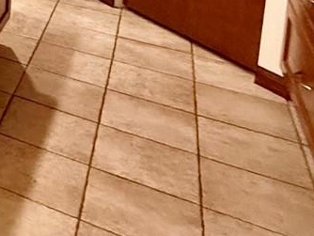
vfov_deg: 18.0
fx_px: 608
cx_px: -267
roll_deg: -0.8
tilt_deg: -6.2
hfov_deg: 20.0
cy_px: -175
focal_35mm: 67
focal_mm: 2.22
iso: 800
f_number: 2.2
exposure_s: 1/60
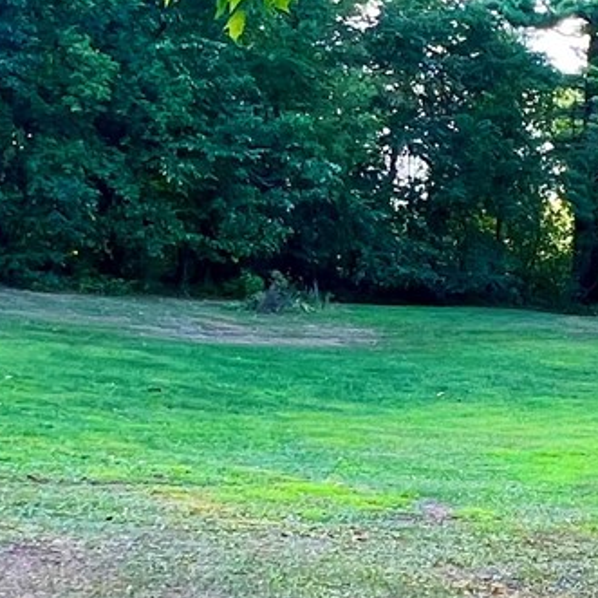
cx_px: 522
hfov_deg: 23.7
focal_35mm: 71
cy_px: 481
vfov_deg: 23.9
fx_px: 1388
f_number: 1.8
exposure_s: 1/99
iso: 64
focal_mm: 1.57
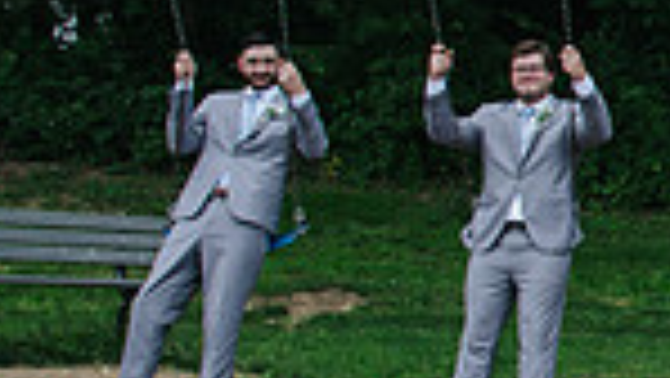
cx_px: 1165
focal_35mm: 100
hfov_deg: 17.7
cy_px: 92
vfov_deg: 12.1
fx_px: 1778
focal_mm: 24
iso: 200
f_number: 8
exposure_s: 1/250
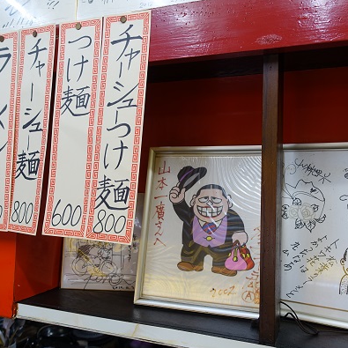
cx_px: 179
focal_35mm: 31
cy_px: 174
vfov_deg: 52.5
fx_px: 353
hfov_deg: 52.5
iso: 125
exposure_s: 1/30
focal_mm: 8.8
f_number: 2.5
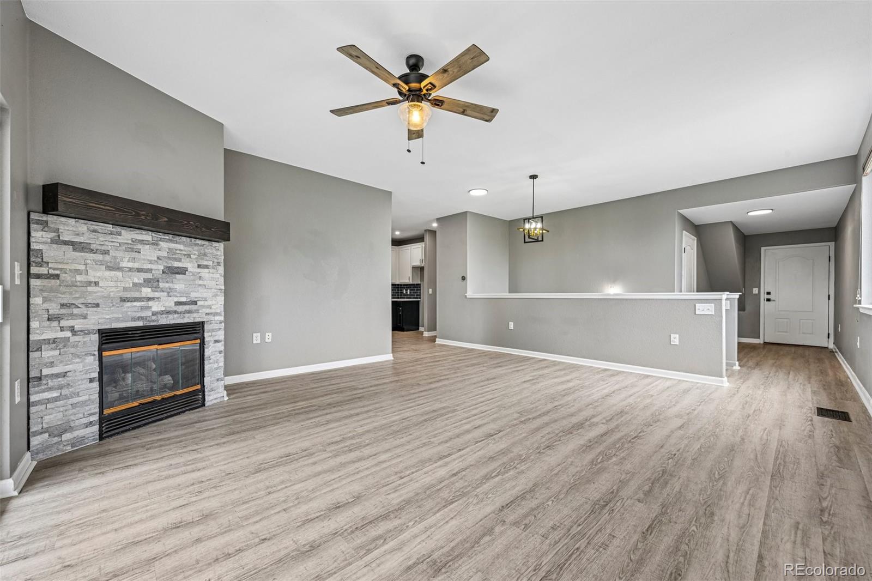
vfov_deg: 81.2
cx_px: 436
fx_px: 339
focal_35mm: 14
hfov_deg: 104.3
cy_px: 290
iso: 320
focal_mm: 14
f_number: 10
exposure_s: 1/15
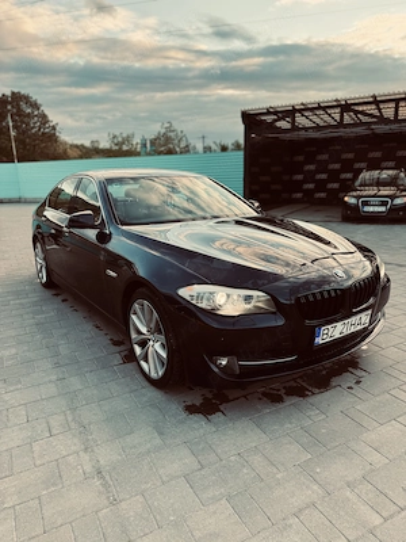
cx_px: 203
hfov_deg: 56.8
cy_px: 271
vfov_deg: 71.6
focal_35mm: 24
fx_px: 375
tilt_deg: -14.1
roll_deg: +1.6
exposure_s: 1/397
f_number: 1.78
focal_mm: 6.76
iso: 80
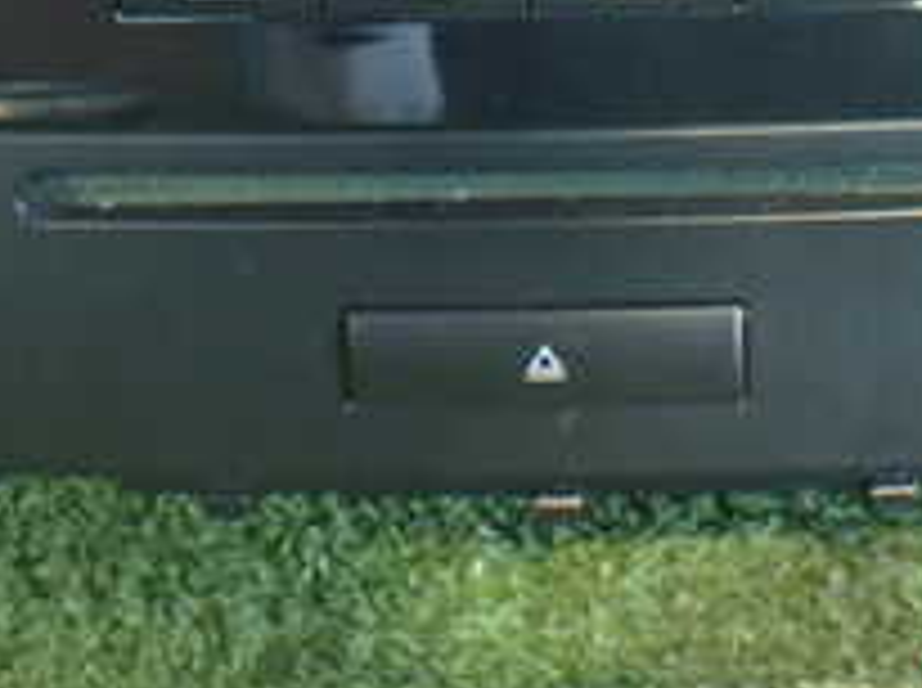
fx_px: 2340
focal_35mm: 88
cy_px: -261
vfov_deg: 15.7
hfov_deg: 22.2
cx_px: 607
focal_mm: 5.4
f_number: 2.3
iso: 1000
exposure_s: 1/30
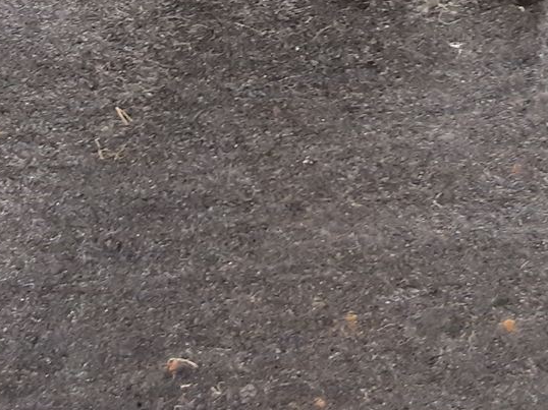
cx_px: 181
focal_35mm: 99
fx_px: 1567
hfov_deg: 19.8
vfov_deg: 14.4
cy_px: -86
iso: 250
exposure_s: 1/33
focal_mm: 3.93
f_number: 1.7
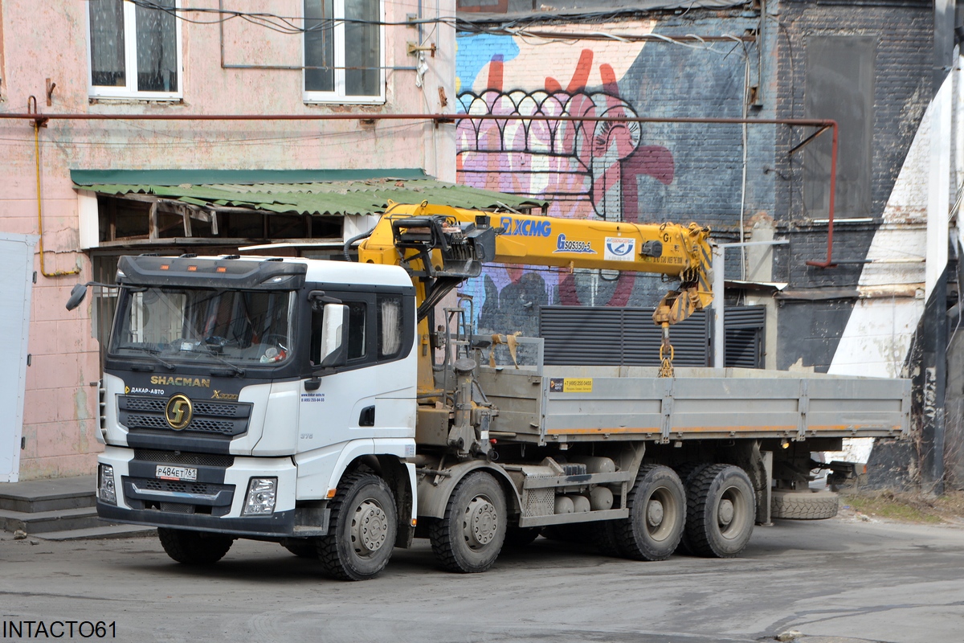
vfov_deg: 12.2
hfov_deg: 18.2
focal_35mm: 112
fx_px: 3012
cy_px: 322
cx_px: 482
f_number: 8
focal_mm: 75
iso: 200
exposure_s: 1/250
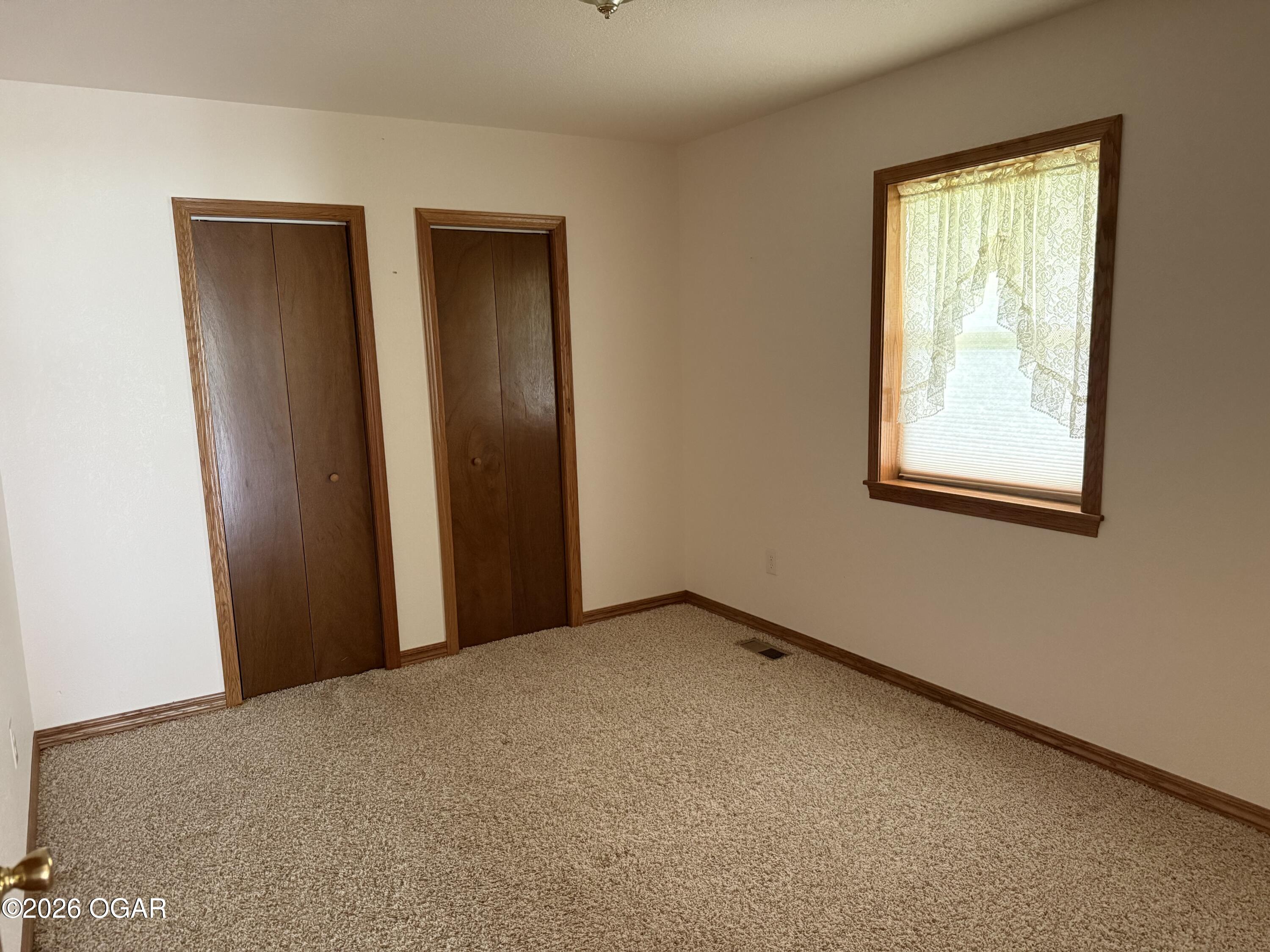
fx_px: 881
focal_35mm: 24
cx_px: 635
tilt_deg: -8.6
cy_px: 476
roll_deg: +2.2
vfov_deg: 56.8
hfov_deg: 71.6
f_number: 1.78
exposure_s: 1/57
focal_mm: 6.76
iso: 800
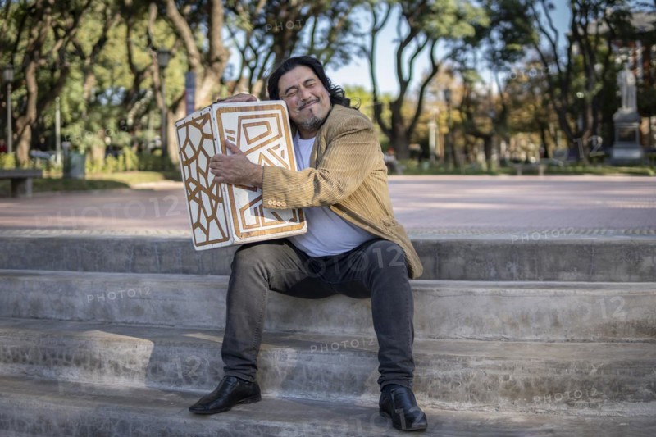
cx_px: 328
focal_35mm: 45
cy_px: 218
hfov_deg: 43.6
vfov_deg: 29.9
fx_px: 820
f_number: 1.4
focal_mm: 30
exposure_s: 1/1250
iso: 100
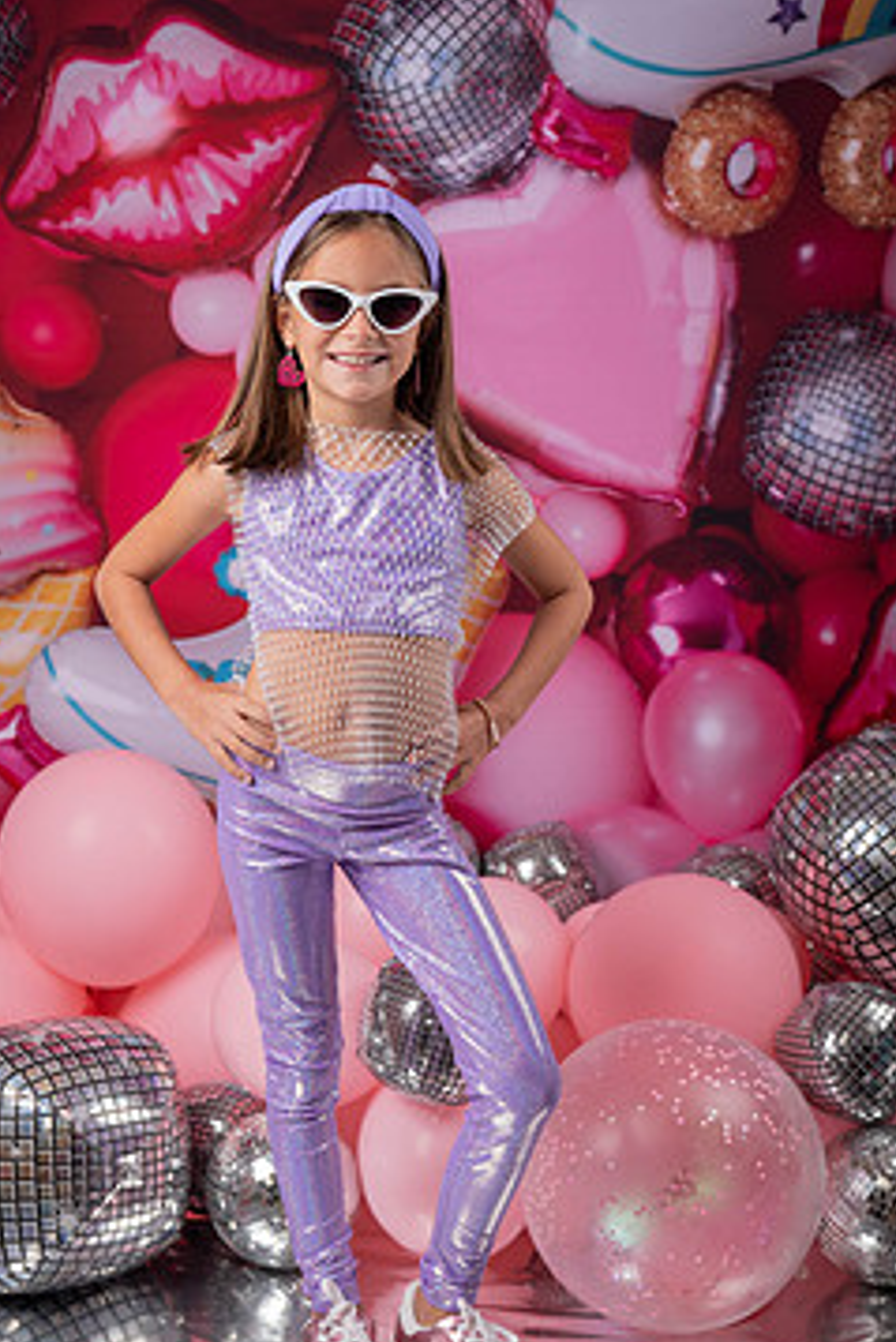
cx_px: 349
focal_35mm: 59
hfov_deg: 23.0
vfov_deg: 33.9
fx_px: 2200
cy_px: 738
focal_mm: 47
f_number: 4
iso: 64
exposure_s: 1/100
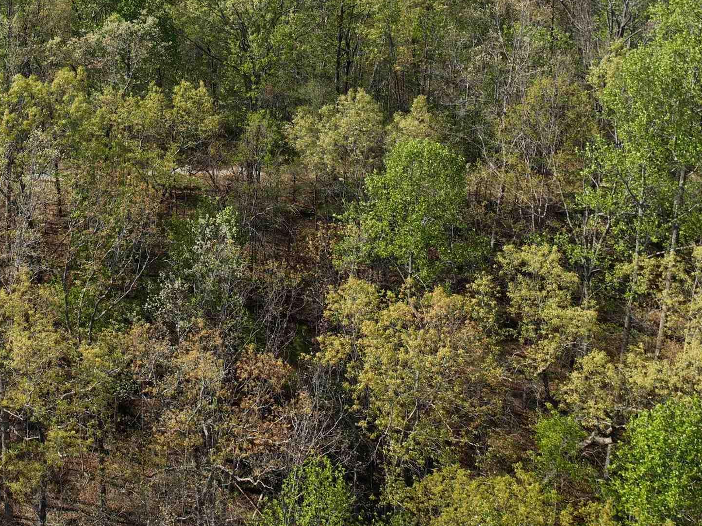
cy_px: 48
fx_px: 1034
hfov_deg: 35.1
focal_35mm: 51
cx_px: 55
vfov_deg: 27.5
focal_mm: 12.29
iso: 100
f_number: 2.8
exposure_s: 1/240
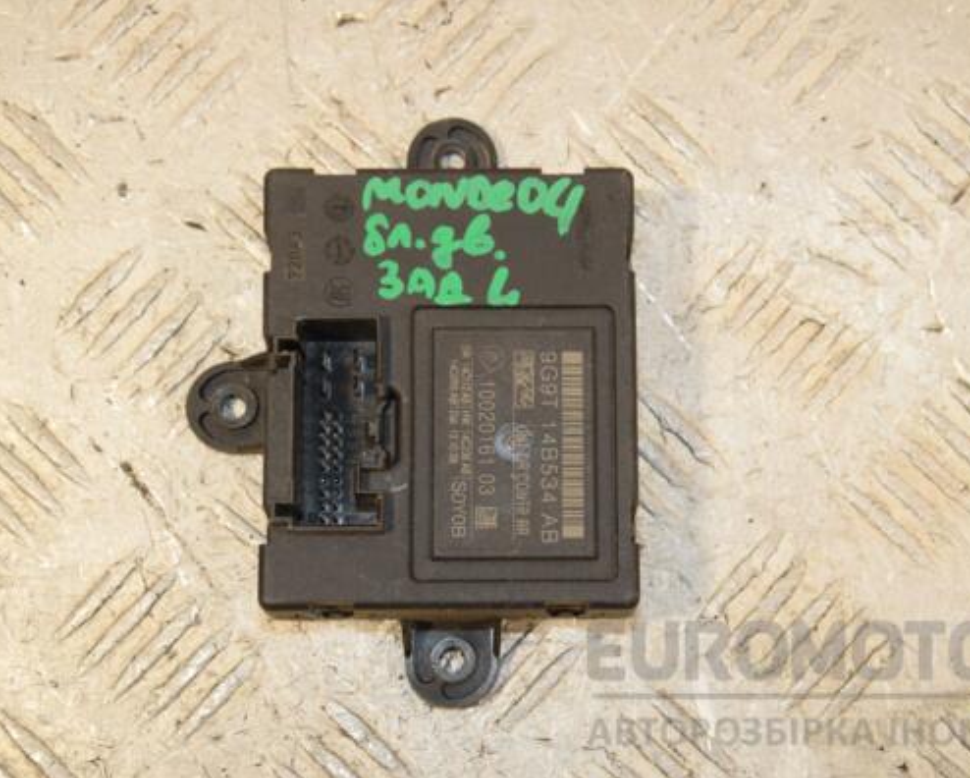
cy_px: 389
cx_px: 550
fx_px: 2356
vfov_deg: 18.7
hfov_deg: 23.2
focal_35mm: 82
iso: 800
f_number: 8
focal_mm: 48
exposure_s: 1/200
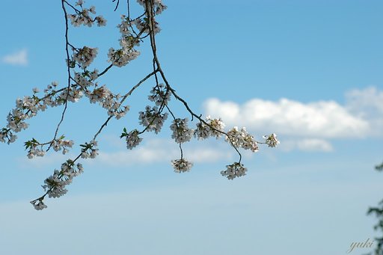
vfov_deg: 10.2
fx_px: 1436
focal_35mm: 135
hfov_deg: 15.2
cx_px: 192
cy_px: 128
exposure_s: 1/800
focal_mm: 90
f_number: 7.1
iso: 200
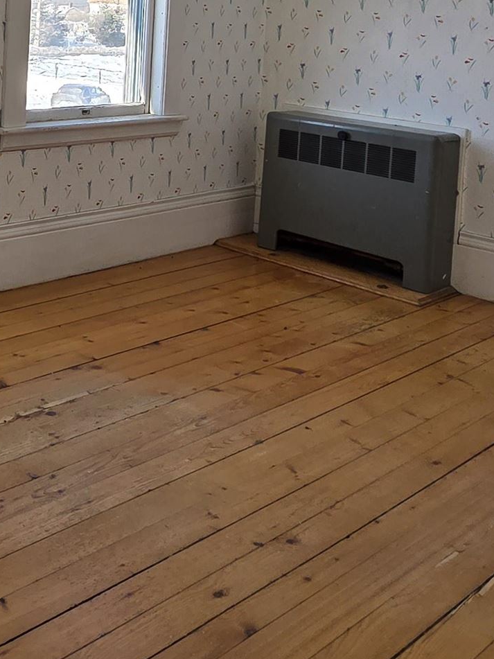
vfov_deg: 40.4
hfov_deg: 29.8
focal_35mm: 42
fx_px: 799
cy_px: 32
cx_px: -85
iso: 50
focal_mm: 2.2
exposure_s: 1/363
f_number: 2.2
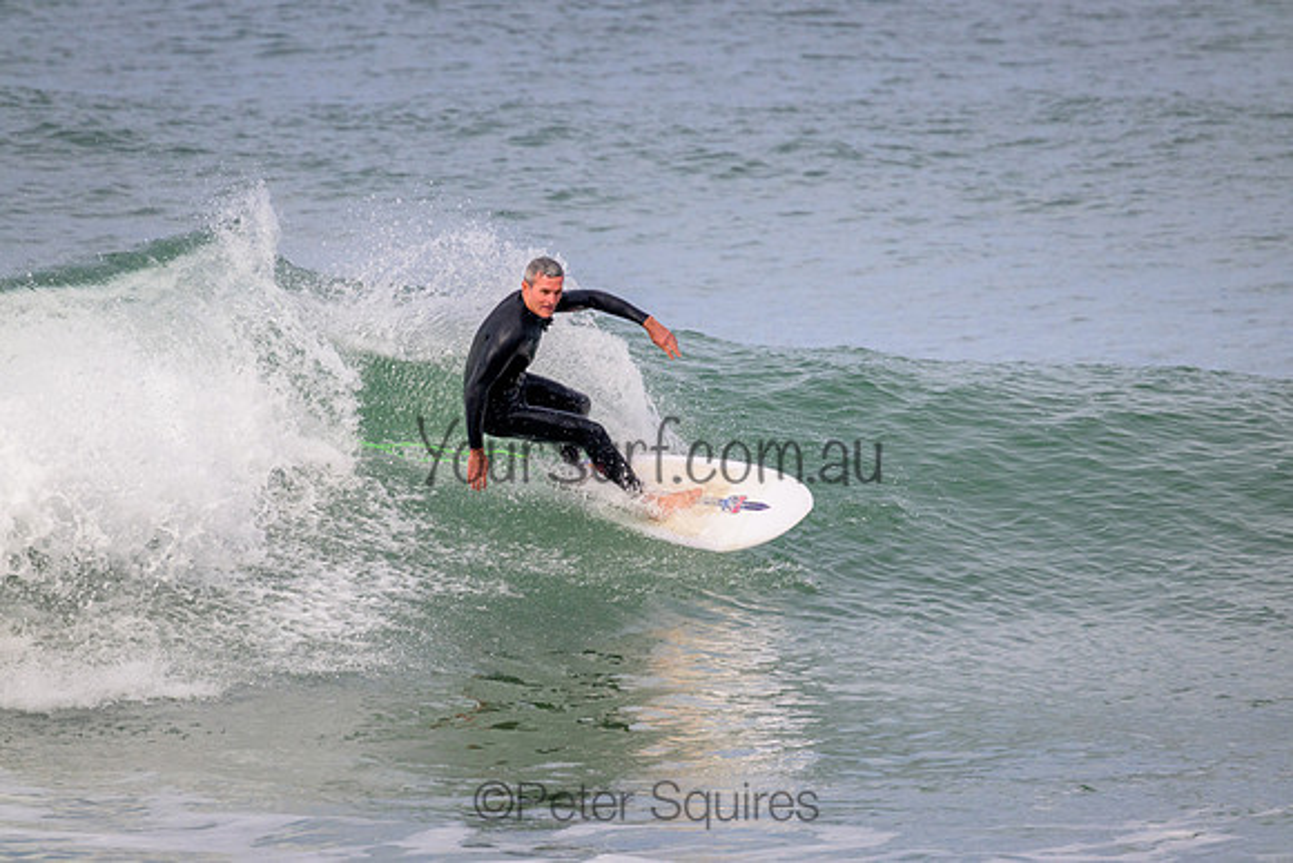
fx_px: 28739
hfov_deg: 2.6
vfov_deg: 1.7
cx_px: 646
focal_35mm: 800
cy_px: 432
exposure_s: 1/2000
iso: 1400
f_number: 11
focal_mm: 800
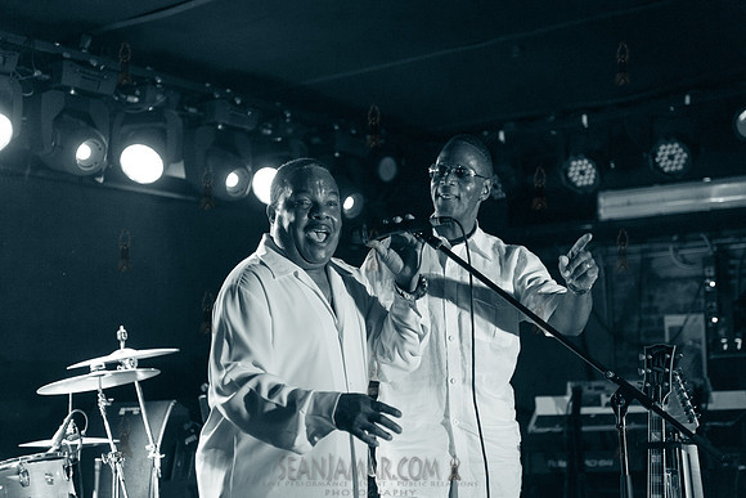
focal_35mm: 58
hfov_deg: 34.5
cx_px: 373
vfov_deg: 23.4
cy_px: 249
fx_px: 1202
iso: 3200
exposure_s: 1/320
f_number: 2.8
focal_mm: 58
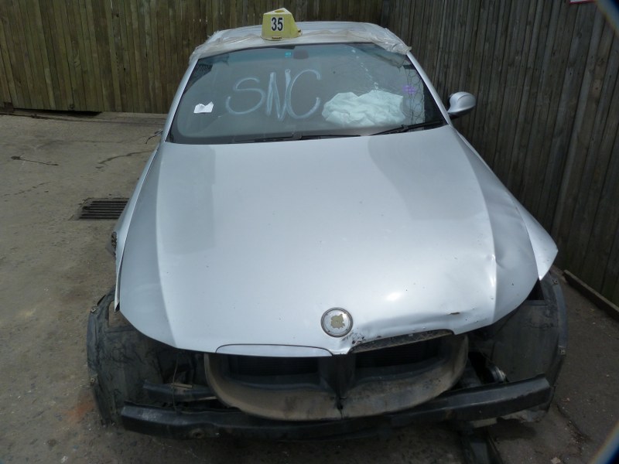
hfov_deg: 69.4
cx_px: 310
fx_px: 447
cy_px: 232
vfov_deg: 54.9
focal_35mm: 25
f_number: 5.6
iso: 125
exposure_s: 1/640
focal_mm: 4.5
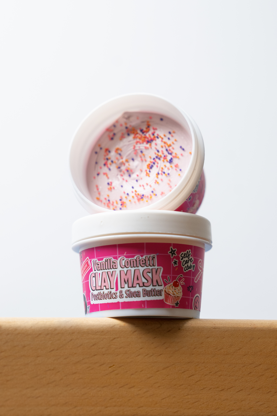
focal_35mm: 62
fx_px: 716
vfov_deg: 32.4
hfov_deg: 21.9
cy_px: 208
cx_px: 138
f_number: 4.5
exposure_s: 1/400
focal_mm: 62
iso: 640
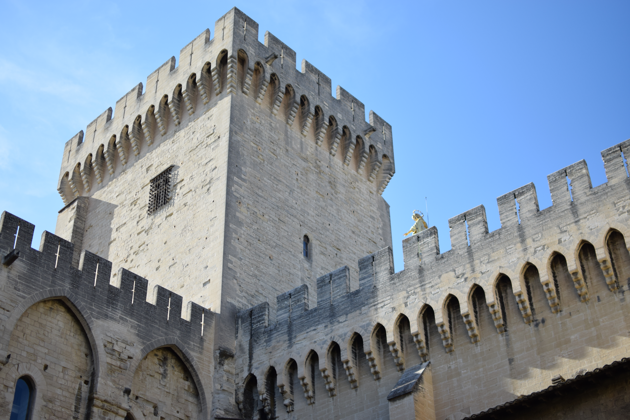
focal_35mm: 52
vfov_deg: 25.8
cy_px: 210
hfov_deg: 37.9
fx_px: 919
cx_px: 315
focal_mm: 35
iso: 200
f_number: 1.8
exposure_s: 1/4000
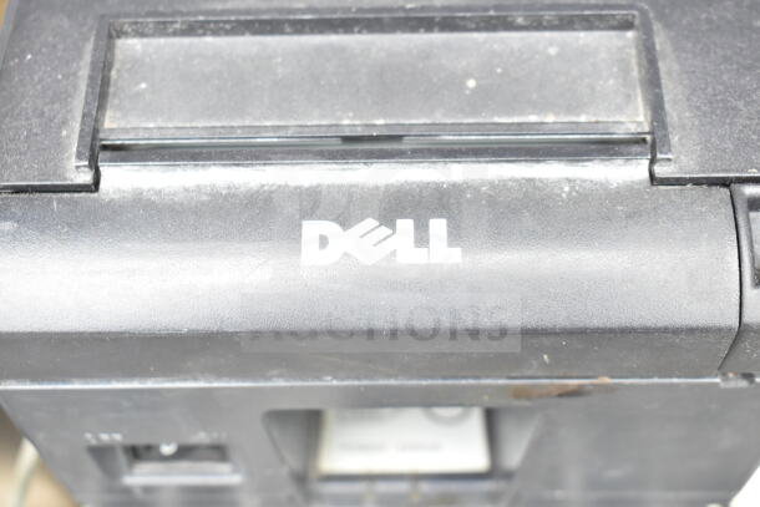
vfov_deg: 29.0
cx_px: 380
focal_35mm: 46
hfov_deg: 42.3
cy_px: 254
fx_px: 982
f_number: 5.6
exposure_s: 1/125
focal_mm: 31
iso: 1600
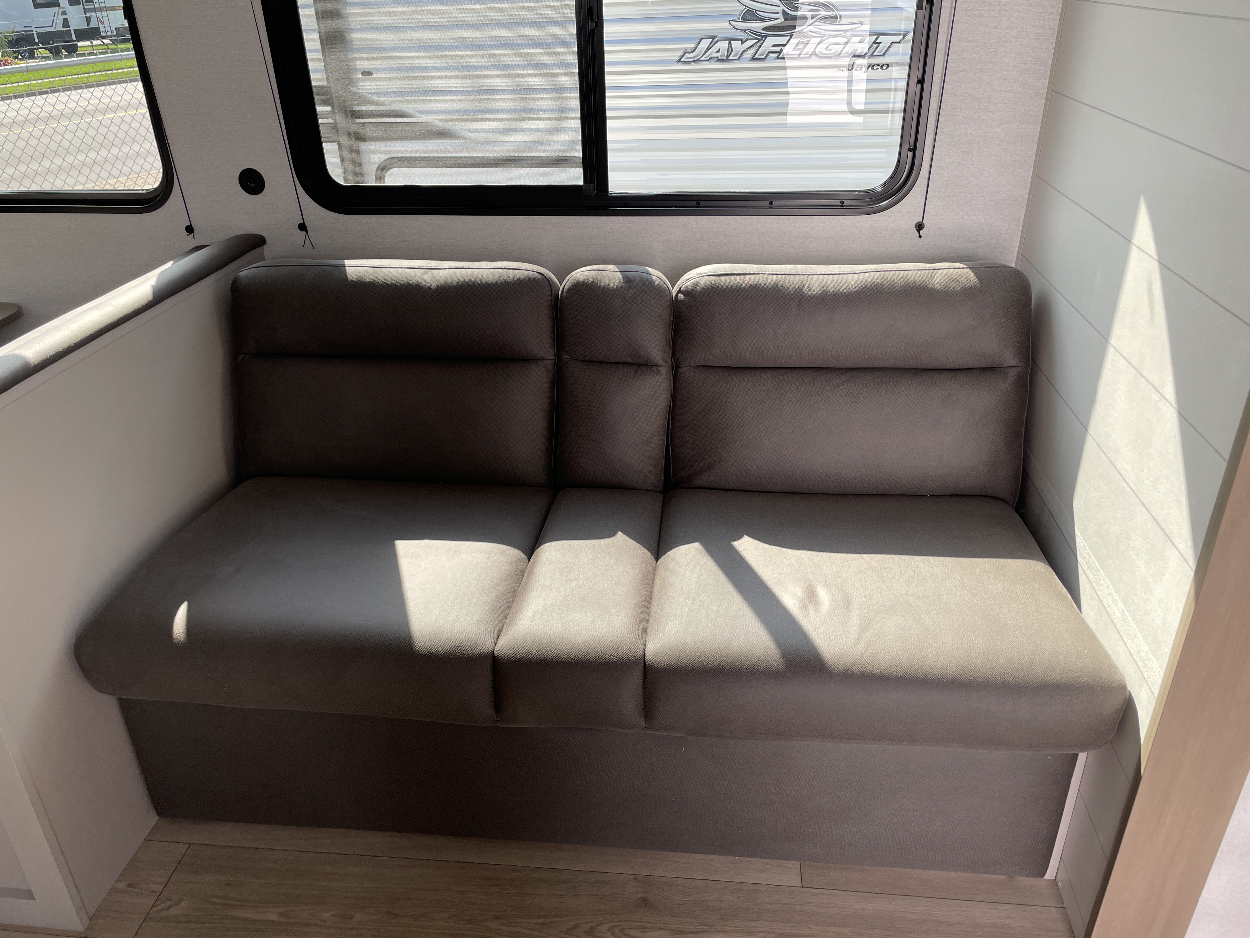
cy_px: 469
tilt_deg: -25.5
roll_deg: +3.4
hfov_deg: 67.3
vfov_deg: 53.1
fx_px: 939
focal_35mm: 26
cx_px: 625
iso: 32
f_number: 1.6
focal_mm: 4.2
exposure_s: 1/180
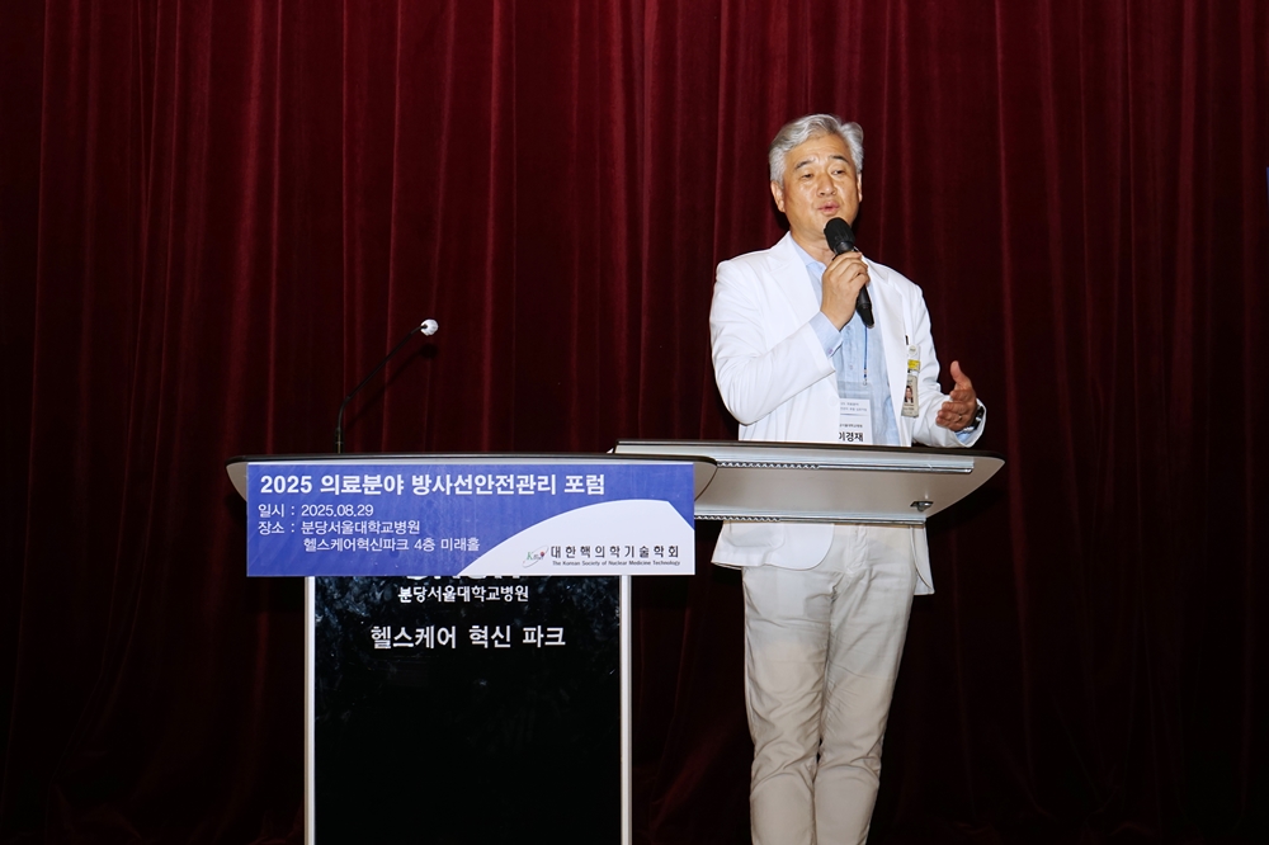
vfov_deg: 20.9
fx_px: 2290
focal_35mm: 65
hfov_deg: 31.0
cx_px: 634
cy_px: 422
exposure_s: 1/100
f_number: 6.3
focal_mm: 65
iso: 400
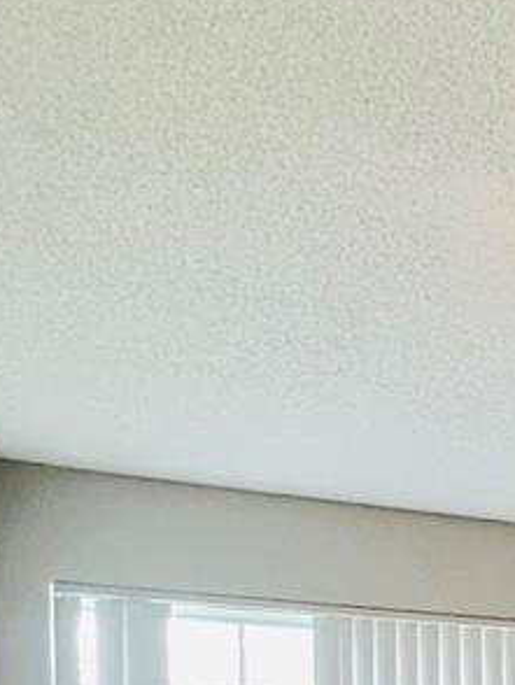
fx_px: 1050
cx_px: 715
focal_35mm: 53
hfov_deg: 23.5
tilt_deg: +0.7
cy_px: 881
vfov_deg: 29.4
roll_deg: +2.3
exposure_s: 1/60
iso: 250
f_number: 1.8
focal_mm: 1.57
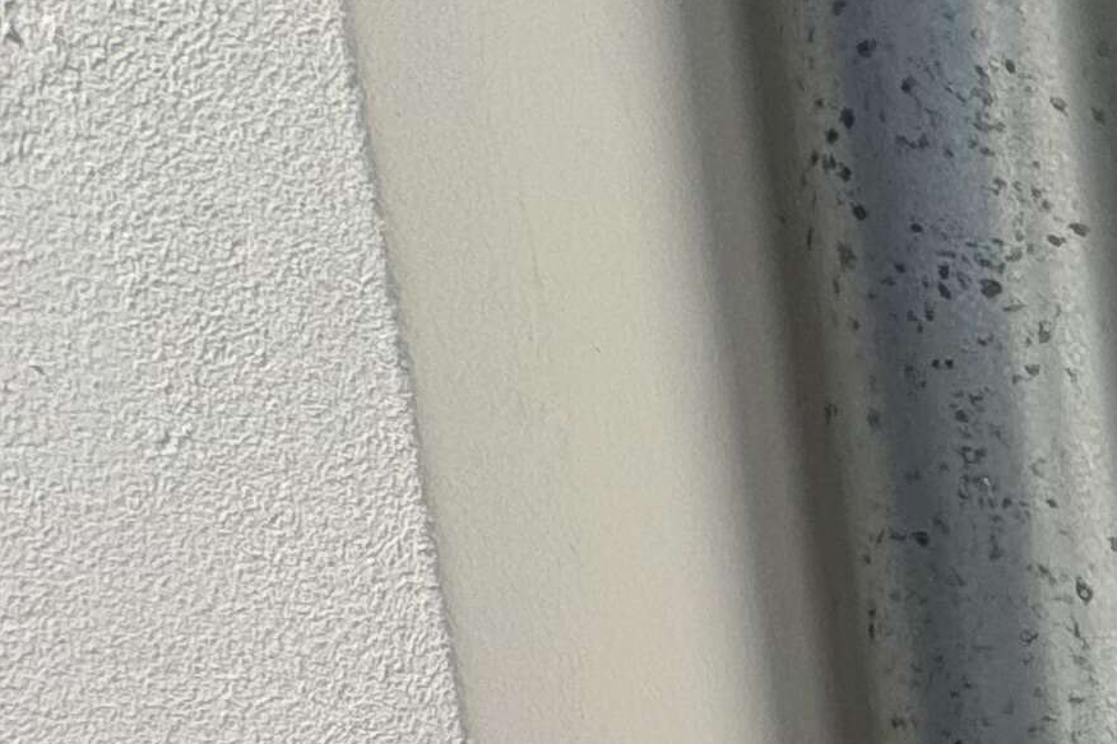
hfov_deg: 16.8
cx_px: 2478
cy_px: 1270
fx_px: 2079
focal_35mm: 67
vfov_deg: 17.2
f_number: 2.2
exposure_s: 1/1600
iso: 50
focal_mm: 2.22
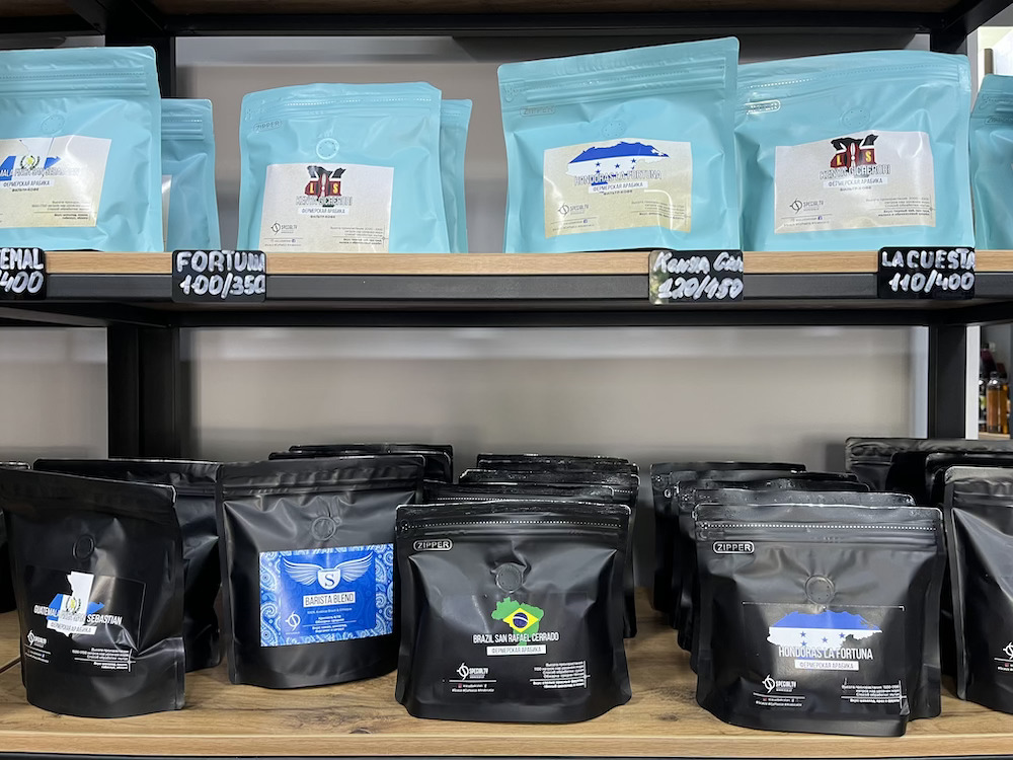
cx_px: 506
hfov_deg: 67.3
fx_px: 761
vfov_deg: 53.1
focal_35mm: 26
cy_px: 380
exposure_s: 1/50
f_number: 1.6
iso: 80
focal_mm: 5.1
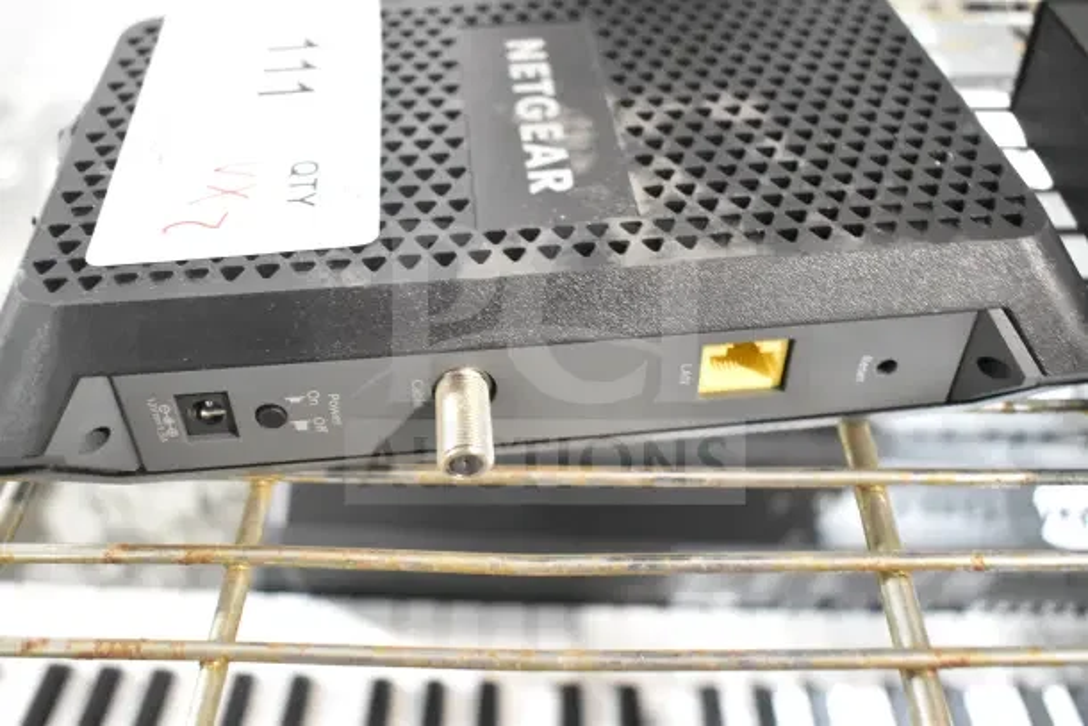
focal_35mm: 34
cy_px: 363
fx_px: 1043
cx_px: 544
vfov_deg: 38.4
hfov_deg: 55.1
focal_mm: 23
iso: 6400
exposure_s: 1/50
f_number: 3.8
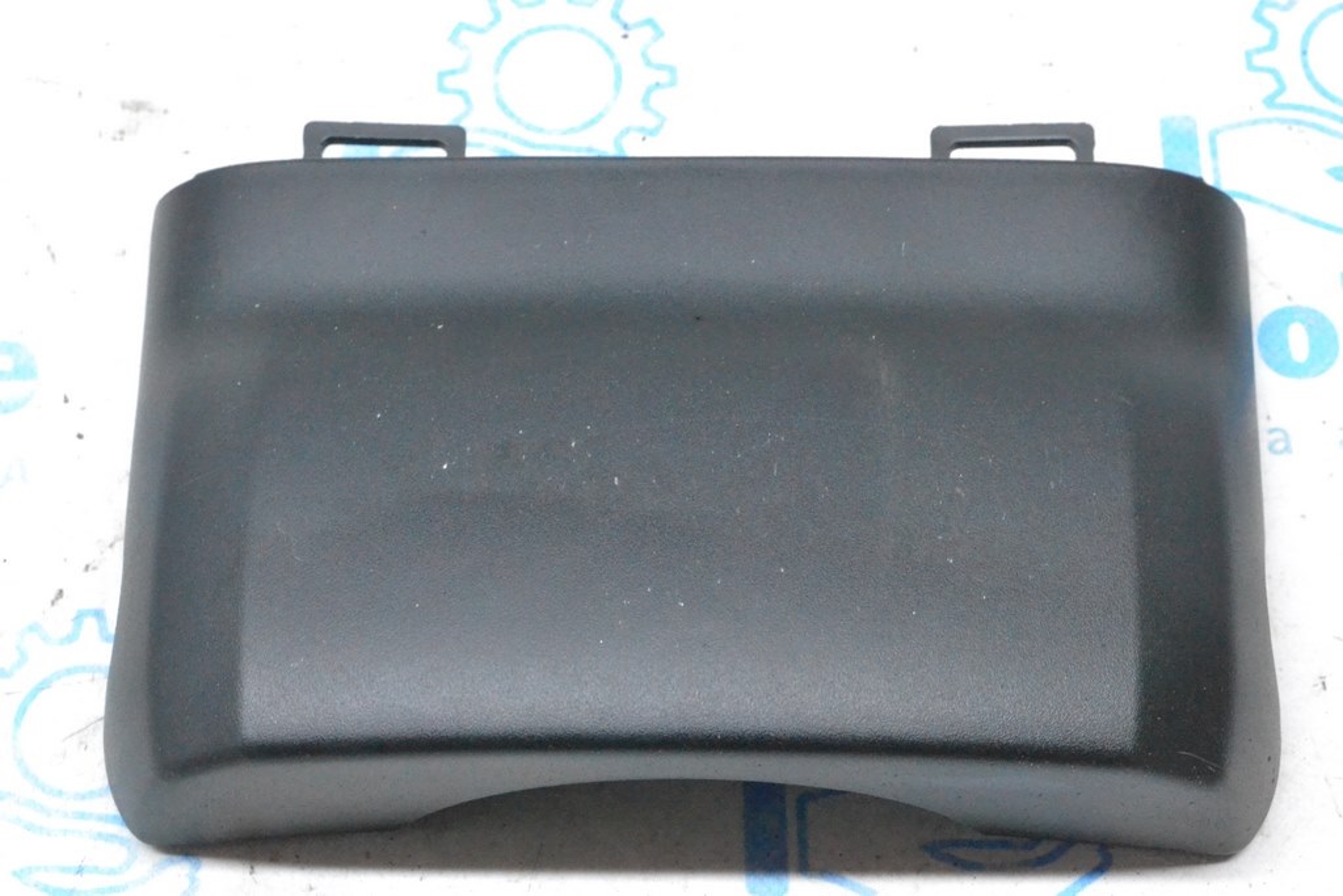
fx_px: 3078
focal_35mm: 82
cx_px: 672
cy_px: 448
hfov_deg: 24.6
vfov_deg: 16.6
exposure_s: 1/125
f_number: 10
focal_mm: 55
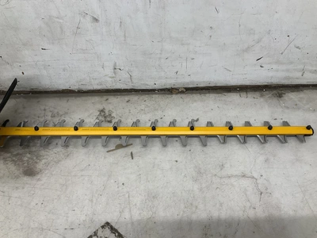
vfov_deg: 48.2
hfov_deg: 61.7
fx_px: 266
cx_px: 158
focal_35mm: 29
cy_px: 119
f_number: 1.8
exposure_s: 1/120
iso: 32
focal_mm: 3
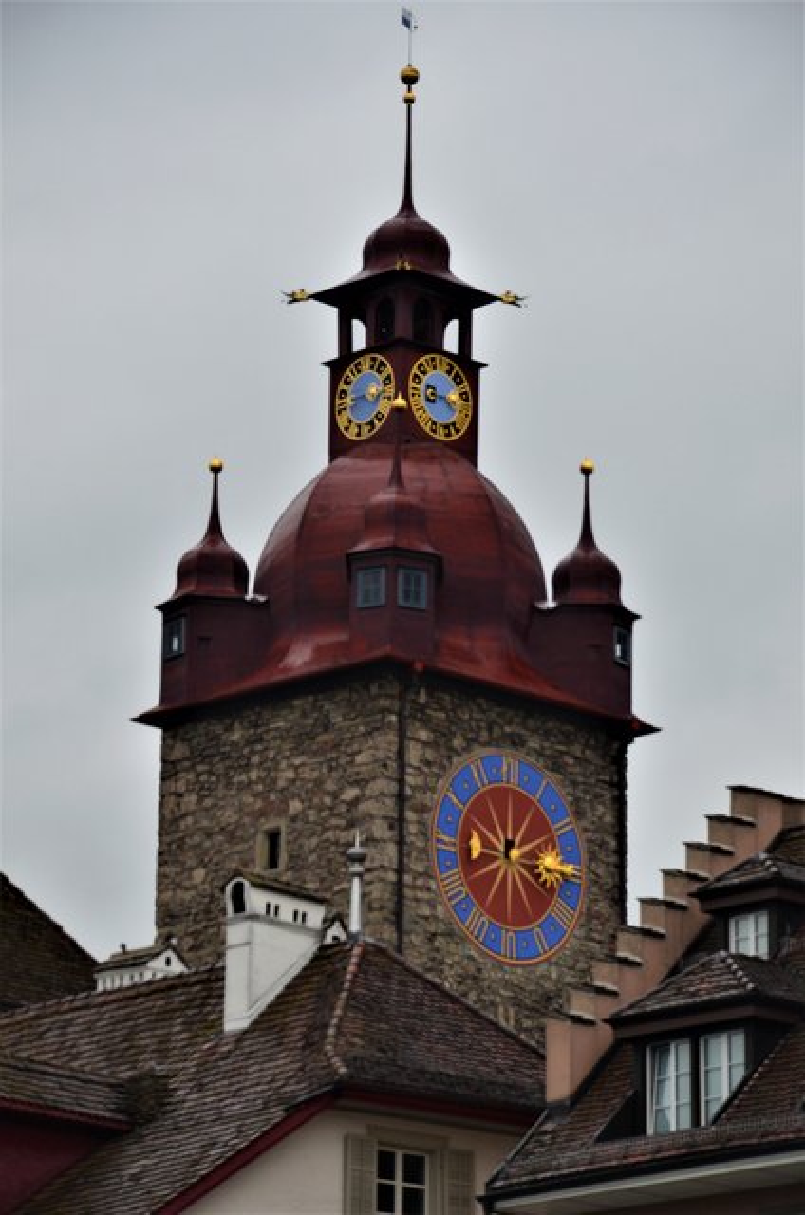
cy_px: 608
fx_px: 5305
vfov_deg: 13.1
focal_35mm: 158
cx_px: 402
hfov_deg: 8.7
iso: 320
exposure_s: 1/50
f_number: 8
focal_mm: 105
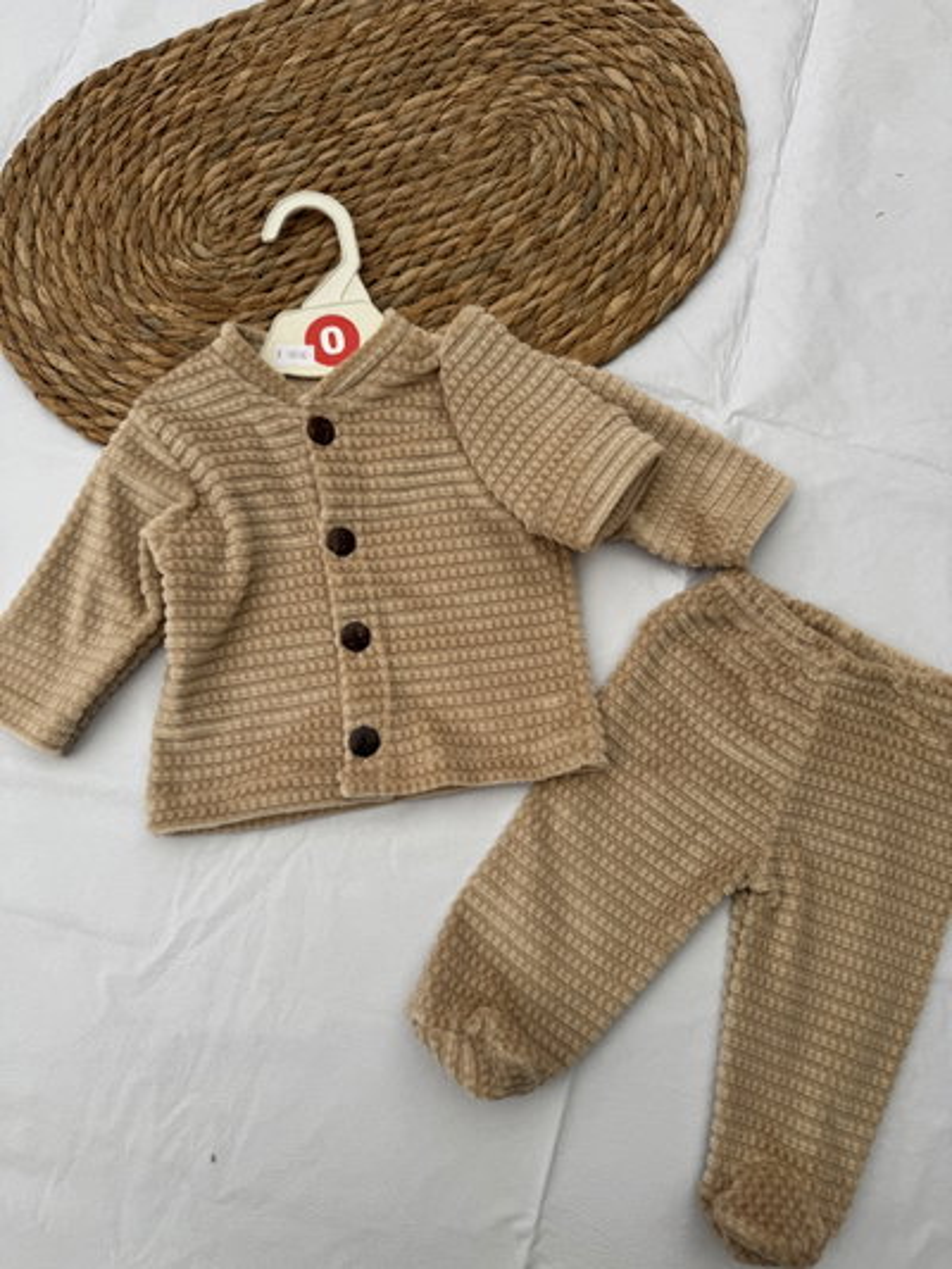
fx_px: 880
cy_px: 634
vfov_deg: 71.6
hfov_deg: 56.8
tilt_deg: -79.7
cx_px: 476
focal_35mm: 24
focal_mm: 6.76
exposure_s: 1/2415
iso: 80
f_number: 1.78
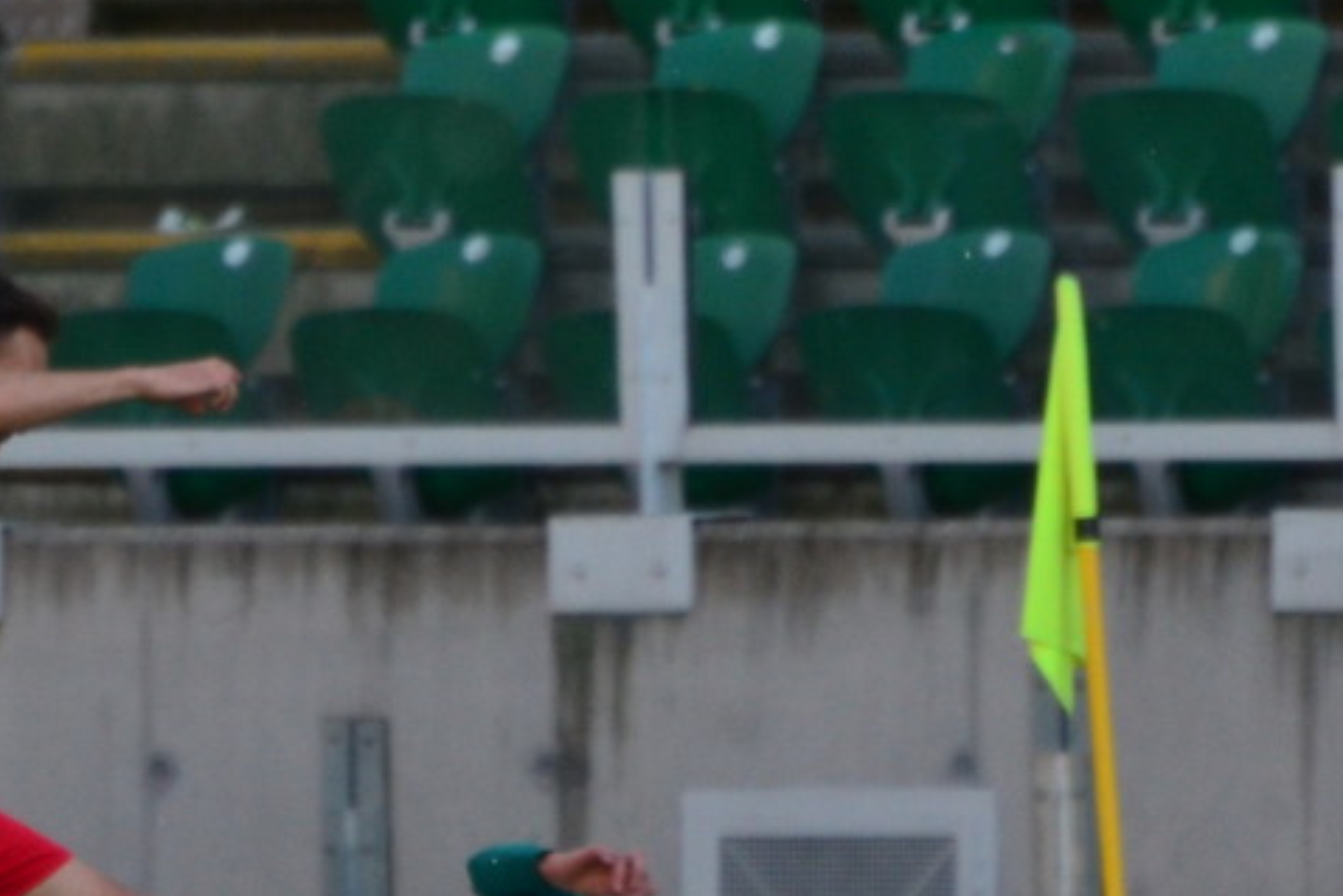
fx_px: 42128
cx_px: -233
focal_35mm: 1129
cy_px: 636
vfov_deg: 1.2
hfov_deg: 1.8
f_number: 5.6
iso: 400
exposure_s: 1/500
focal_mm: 300
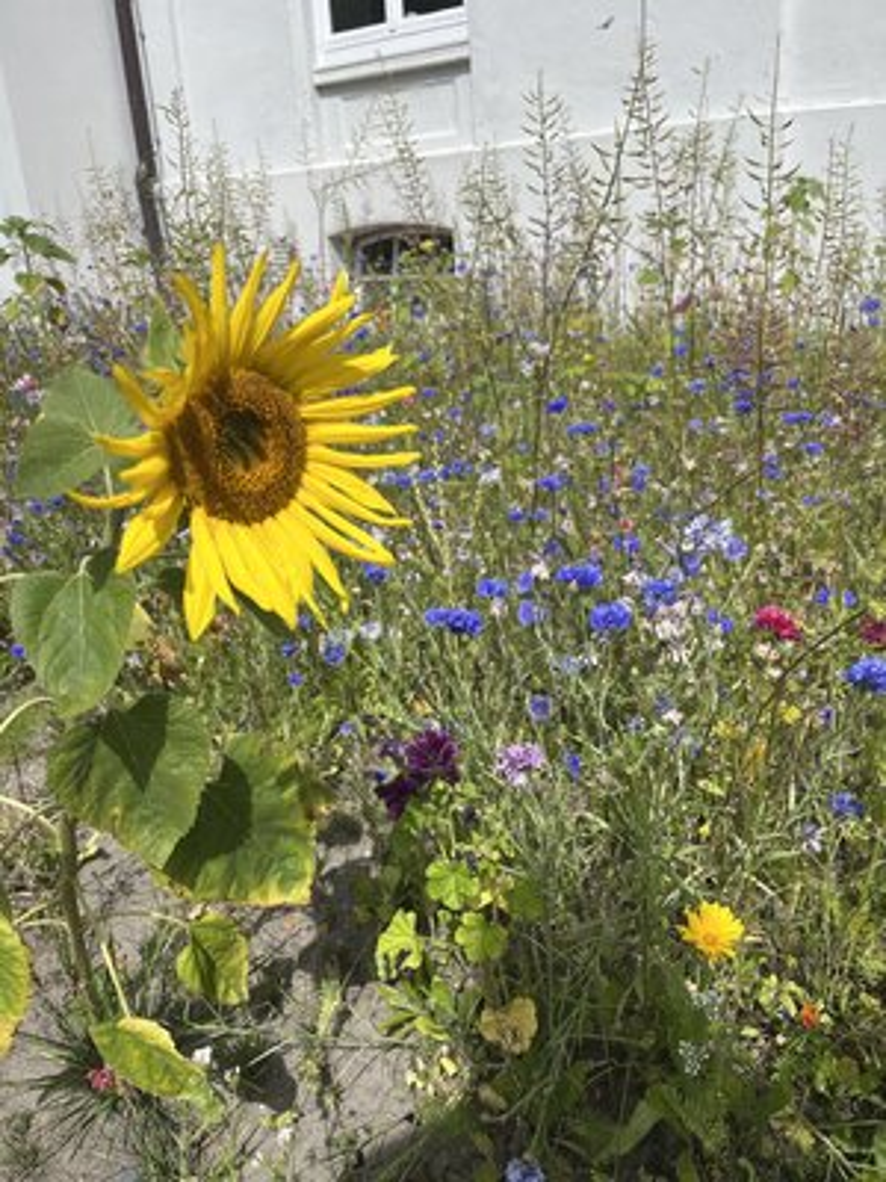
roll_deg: +5.3
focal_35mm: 26
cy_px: 591
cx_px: 443
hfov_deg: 53.1
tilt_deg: -22.9
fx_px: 887
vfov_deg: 67.3
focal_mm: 5.1
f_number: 1.6
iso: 50
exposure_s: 1/6494
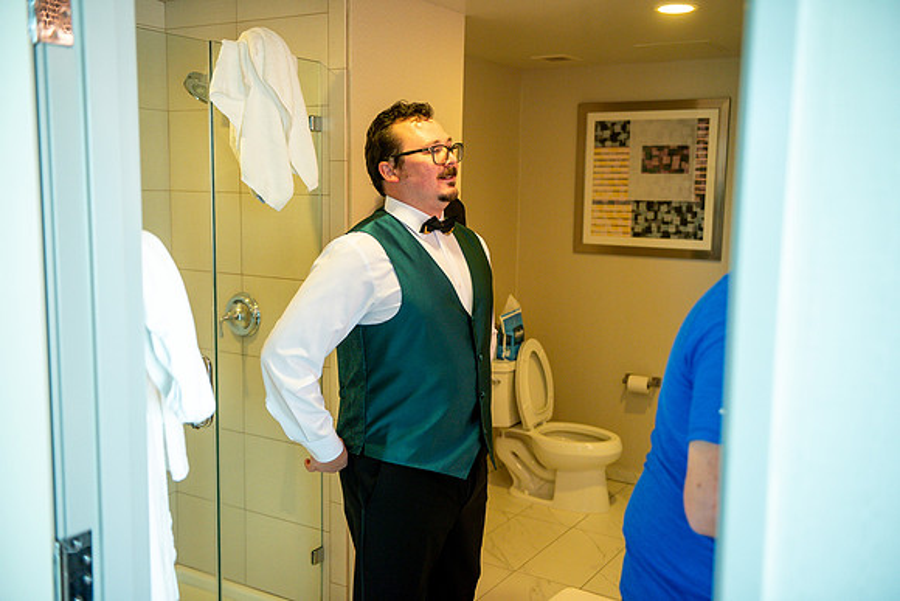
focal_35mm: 36
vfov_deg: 36.9
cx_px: 450
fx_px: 900
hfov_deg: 53.1
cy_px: 300
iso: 1250
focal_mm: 36
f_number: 2.8
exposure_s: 1/200
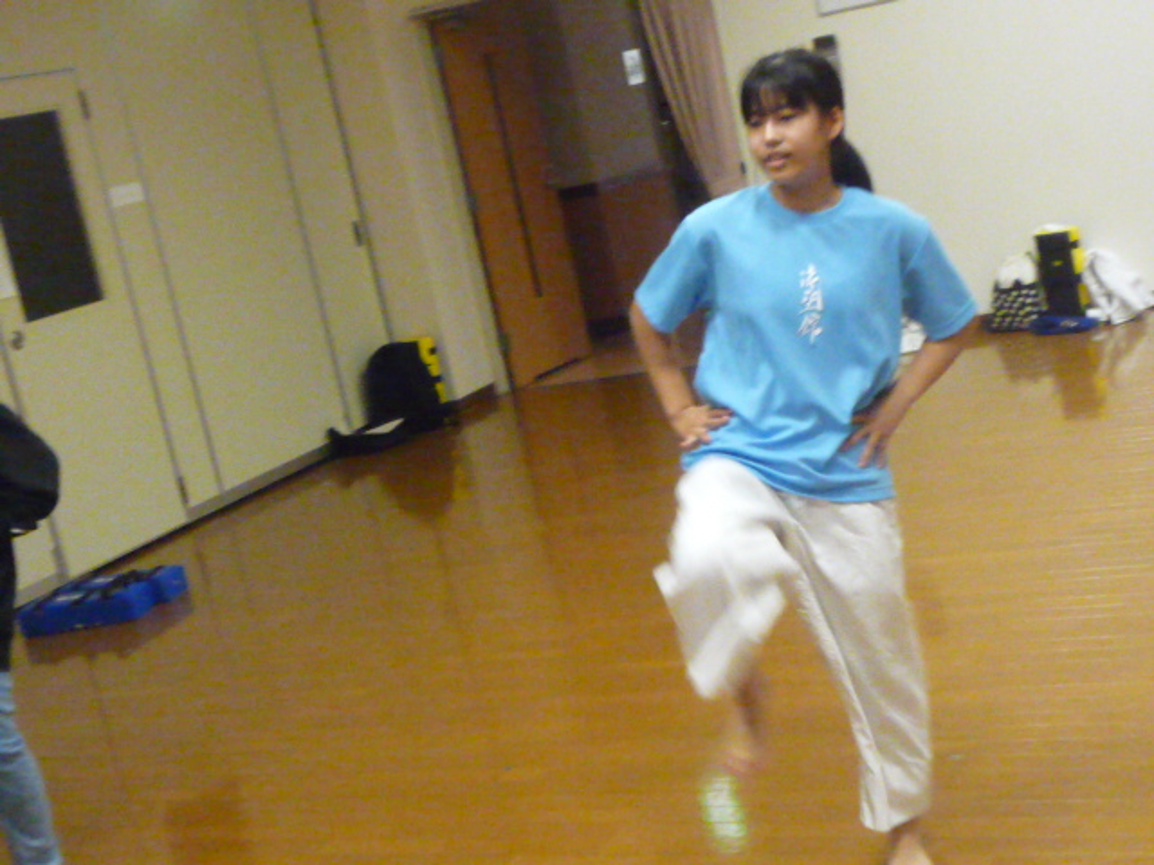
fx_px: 1967
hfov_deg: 32.7
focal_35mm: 59
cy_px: 432
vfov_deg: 24.8
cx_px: 577
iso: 800
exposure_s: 1/60
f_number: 3.6
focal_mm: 5.8
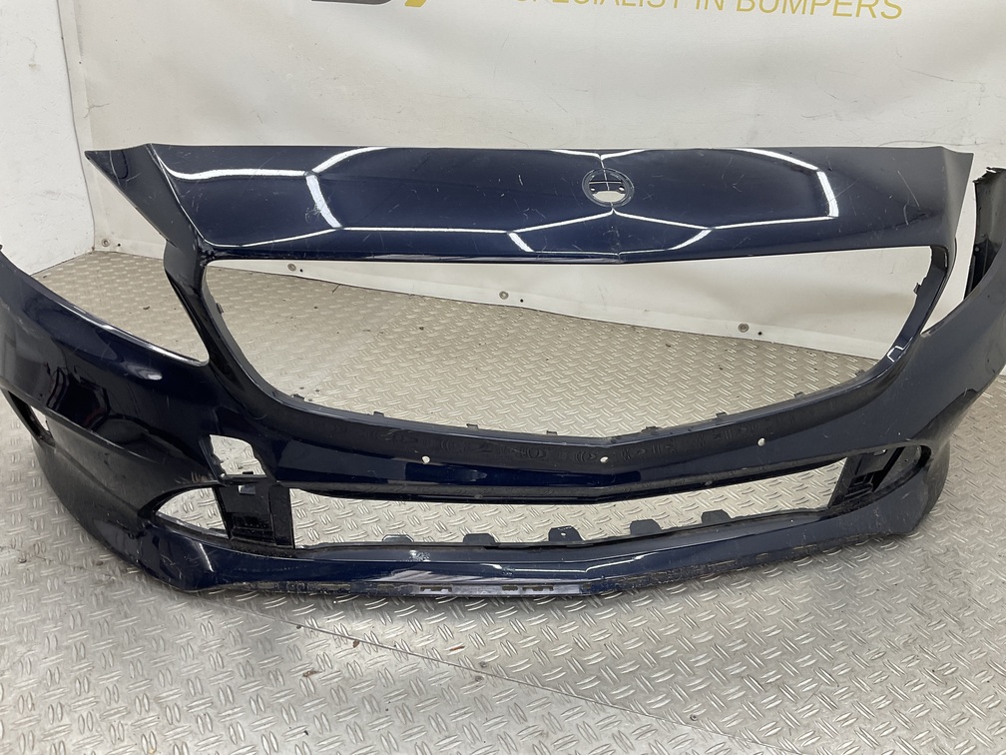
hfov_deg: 61.7
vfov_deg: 48.2
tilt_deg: -28.3
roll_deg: -2.9
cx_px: 503
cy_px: 378
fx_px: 843
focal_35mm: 29
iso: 32
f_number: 1.8
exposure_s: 1/100
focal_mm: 3
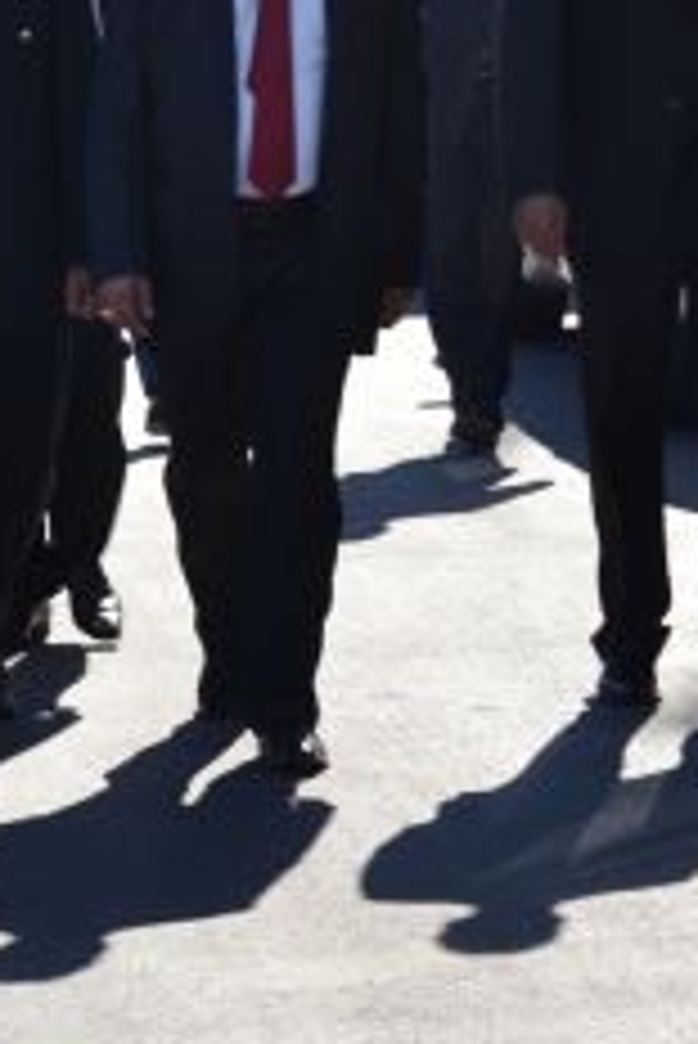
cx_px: -491
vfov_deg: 9.0
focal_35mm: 227
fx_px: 6603
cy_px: 130
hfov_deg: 6.0
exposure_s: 1/320
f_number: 9
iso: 100
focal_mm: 55
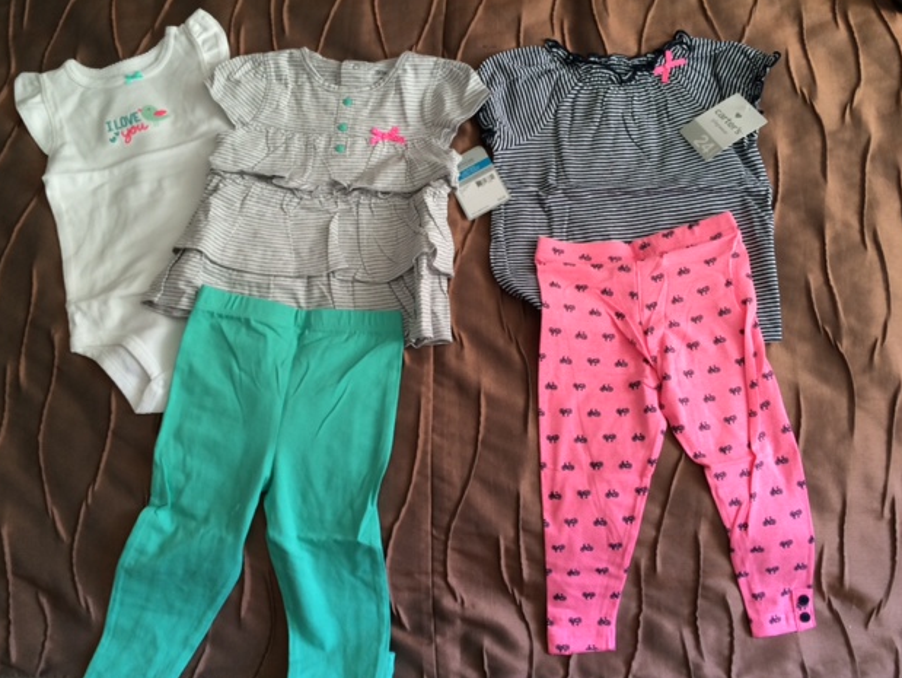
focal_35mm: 31
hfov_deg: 58.3
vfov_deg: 45.5
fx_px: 808
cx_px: 447
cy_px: 348
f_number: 2.2
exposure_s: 1/33
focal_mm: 4.12
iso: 125
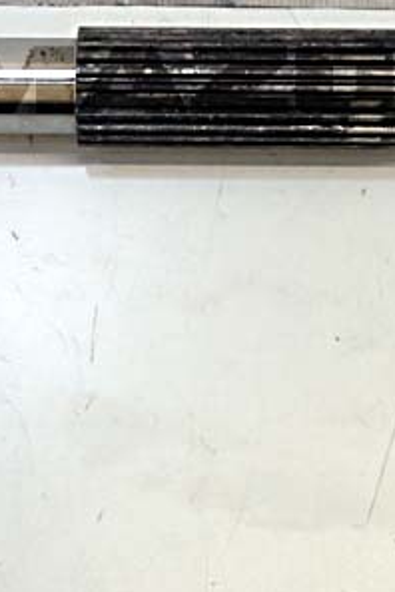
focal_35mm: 103
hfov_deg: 13.3
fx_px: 1695
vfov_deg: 19.6
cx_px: 213
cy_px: 126
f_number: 4.9
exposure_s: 1/50
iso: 640
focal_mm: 8.25
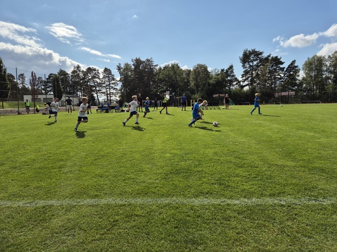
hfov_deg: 73.9
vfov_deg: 58.9
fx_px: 224
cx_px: 168
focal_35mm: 23
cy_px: 126
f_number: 1.8
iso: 25
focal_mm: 5.4
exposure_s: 1/4128
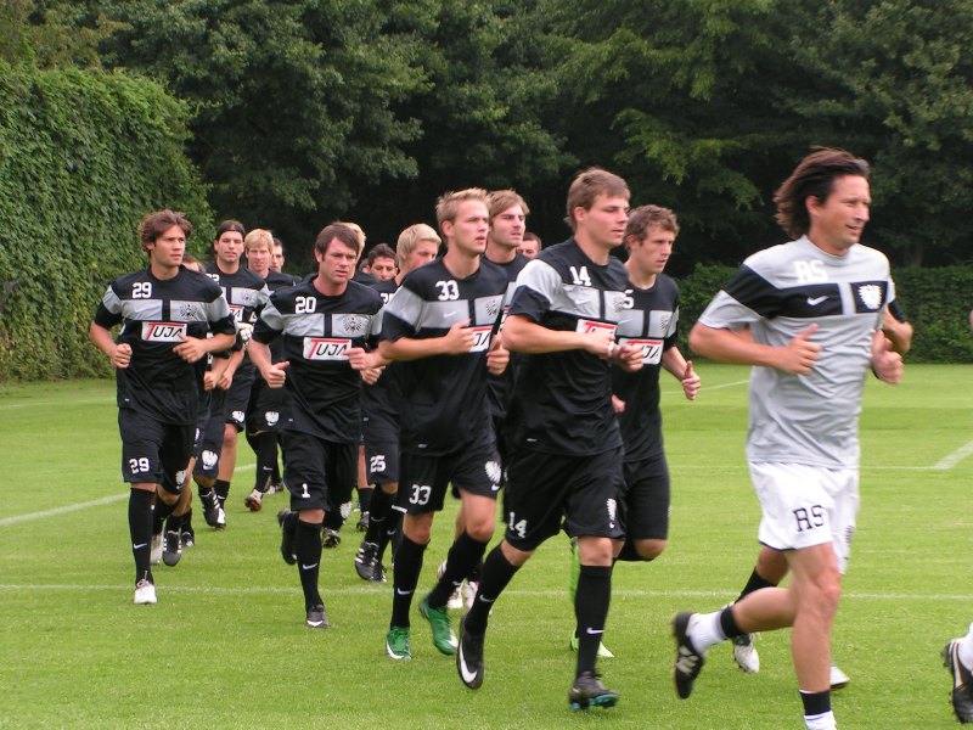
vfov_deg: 11.9
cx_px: 486
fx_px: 3514
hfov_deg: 15.8
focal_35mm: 125
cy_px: 365
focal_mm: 19.1
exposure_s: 1/160
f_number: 4.5
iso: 50
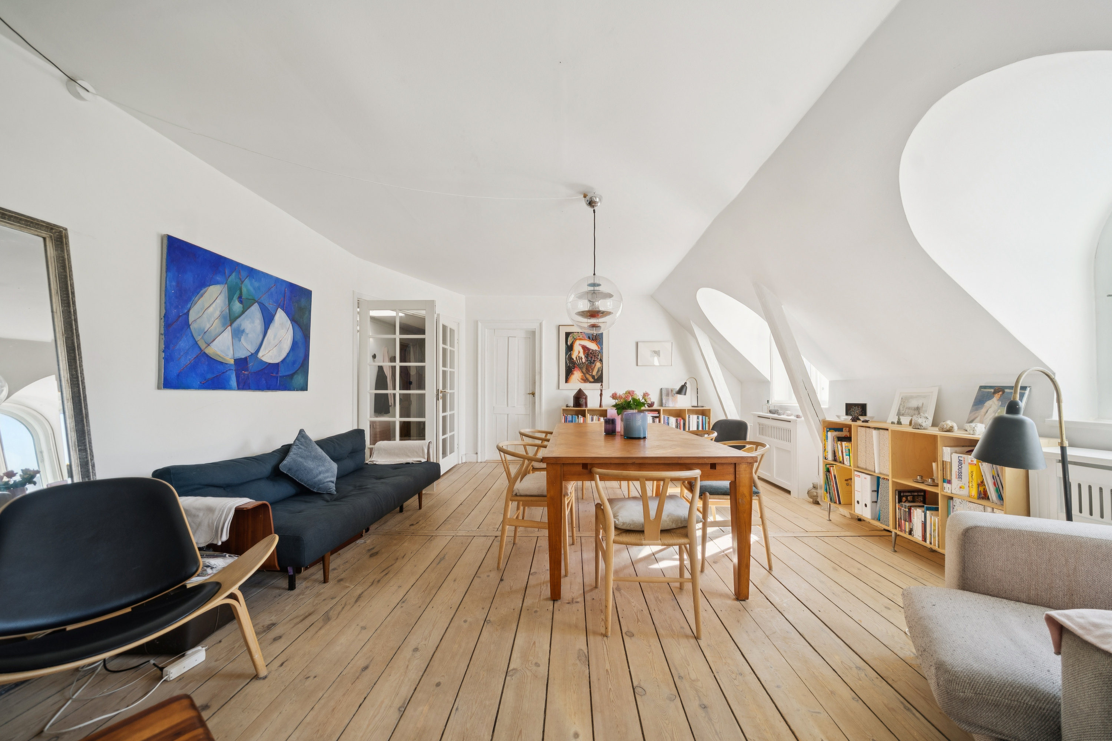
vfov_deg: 90.0
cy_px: 370
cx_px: 556
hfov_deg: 112.6
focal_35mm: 12
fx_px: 371
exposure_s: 1/50
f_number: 5.6
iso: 250
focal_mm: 12
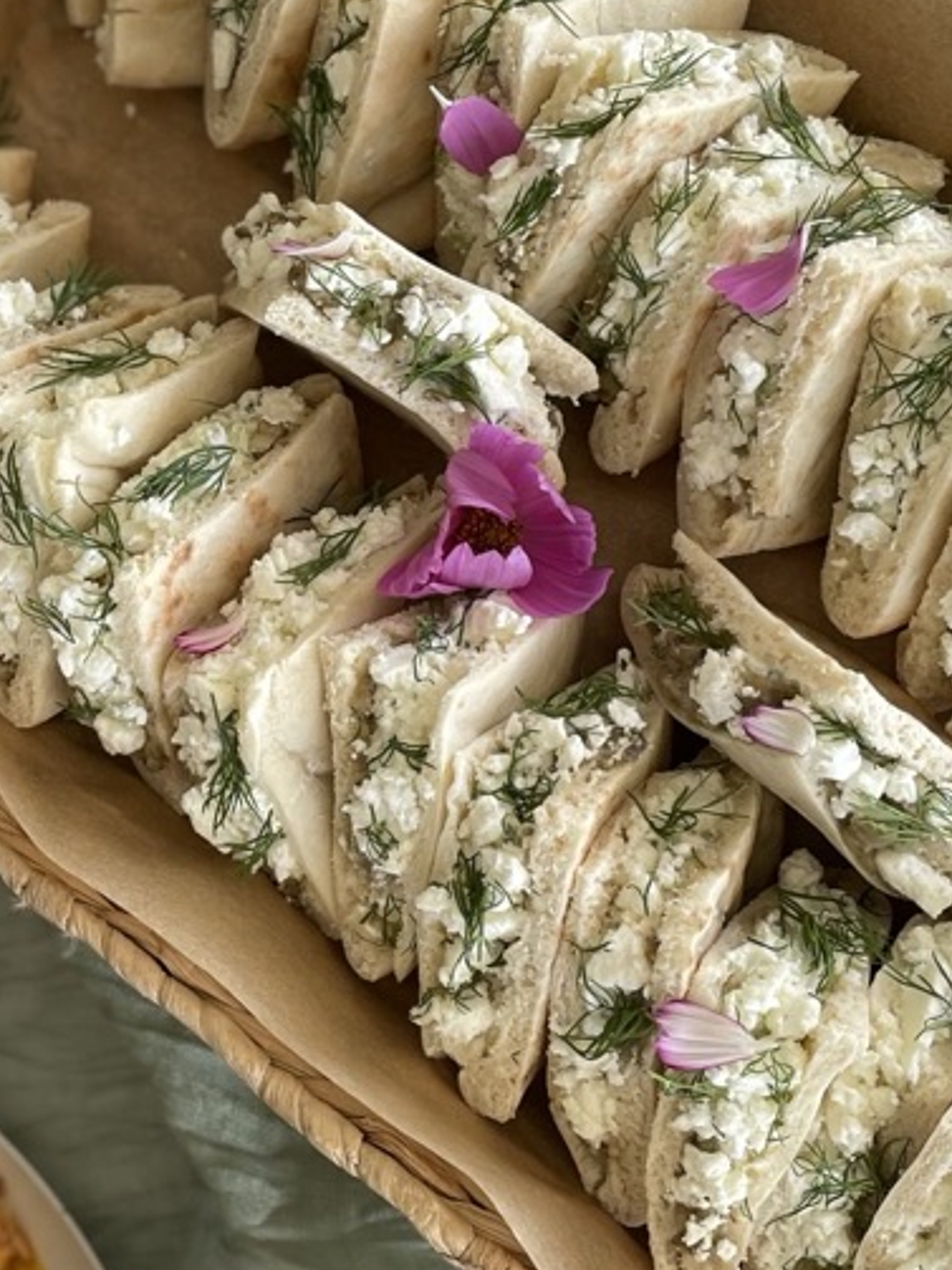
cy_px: 555
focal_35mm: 62
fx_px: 2274
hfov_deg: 23.2
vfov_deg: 31.2
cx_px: 152
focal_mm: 4.2
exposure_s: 1/121
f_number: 1.6
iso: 40
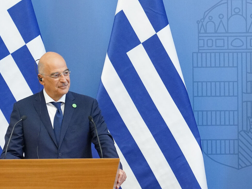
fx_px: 1230
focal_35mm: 169
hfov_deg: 11.6
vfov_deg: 8.8
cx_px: 229
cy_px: 163
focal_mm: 67
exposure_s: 1/125
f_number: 3.5
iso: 3200
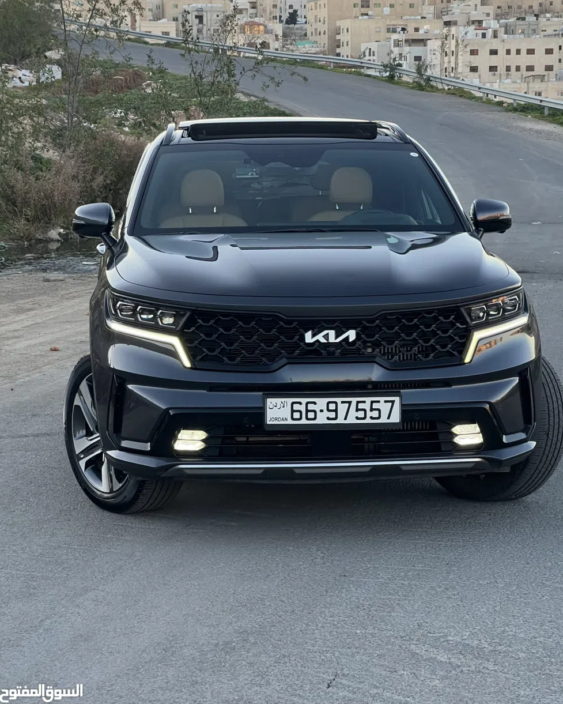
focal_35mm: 84
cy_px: 346
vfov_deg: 22.7
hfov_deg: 18.3
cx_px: 280
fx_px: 1749
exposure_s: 1/113
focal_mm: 9
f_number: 2.8
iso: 125
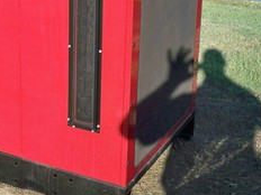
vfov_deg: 17.7
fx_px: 618
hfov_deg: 22.5
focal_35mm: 82
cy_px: 12
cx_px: -22
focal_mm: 6.3
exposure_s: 1/400
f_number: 4.7
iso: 100
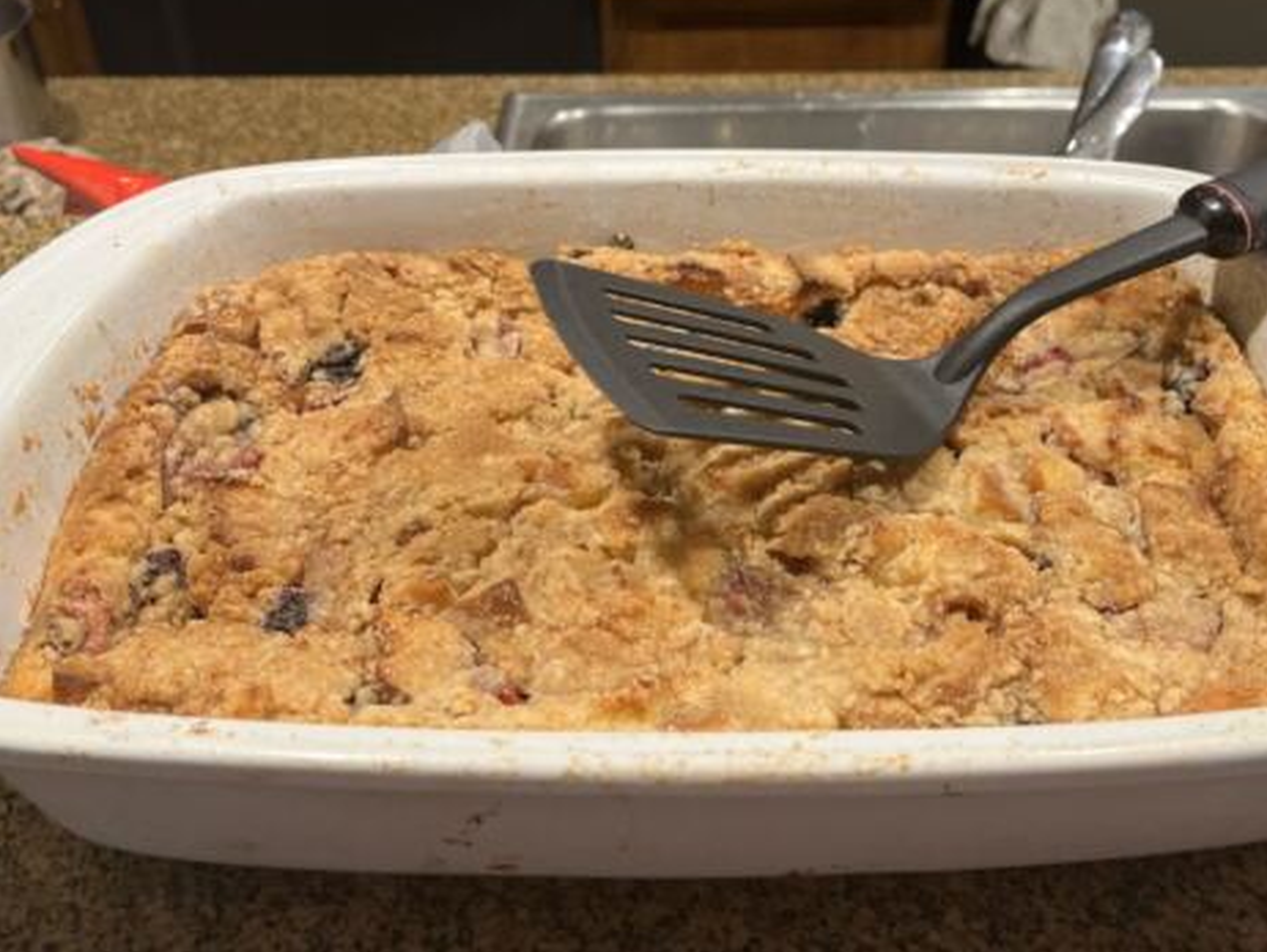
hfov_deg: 51.1
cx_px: 743
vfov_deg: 39.7
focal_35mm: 36
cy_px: 447
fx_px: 1318
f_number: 1.6
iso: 64
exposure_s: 1/60
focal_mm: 5.1
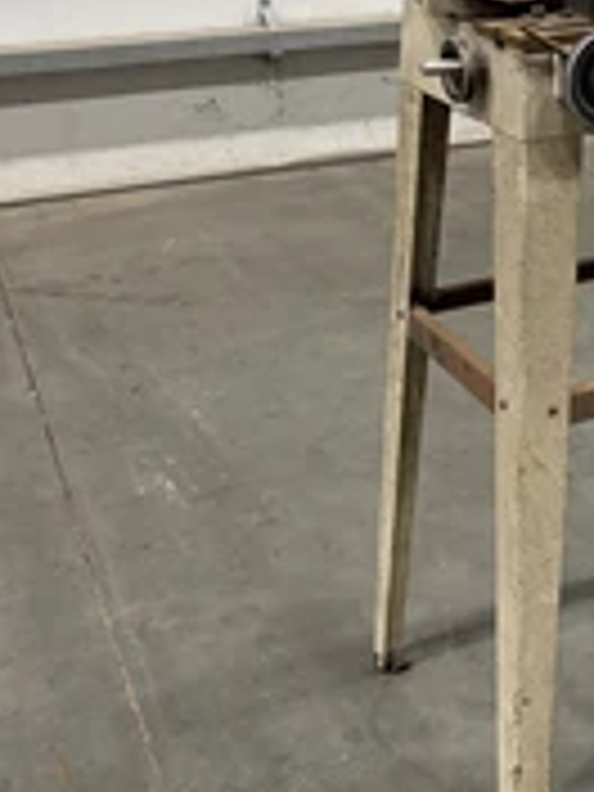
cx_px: 639
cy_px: 274
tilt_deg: -20.0
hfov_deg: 23.4
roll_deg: -1.7
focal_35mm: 59
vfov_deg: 32.5
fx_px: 1350
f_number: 1.6
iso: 320
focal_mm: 5.96
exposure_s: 1/60
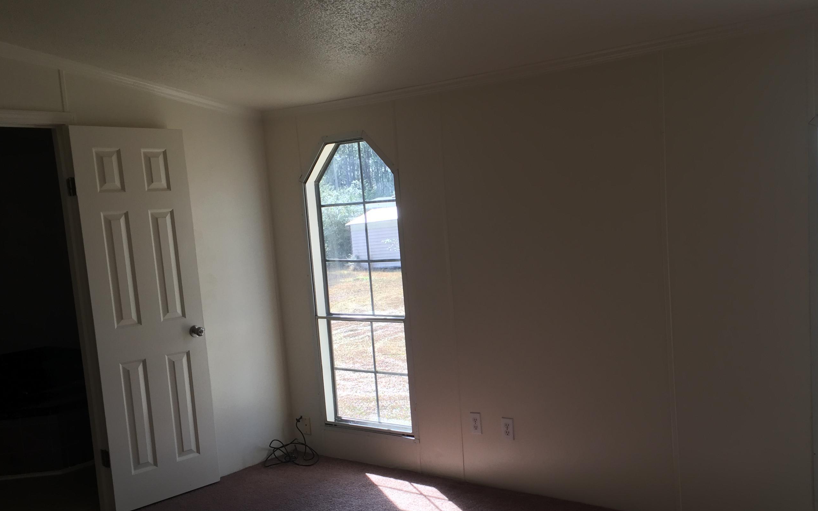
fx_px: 803
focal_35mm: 36
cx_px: 461
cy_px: 327
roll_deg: +2.1
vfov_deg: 35.1
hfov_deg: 53.9
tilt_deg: -7.5
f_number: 2.2
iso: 32
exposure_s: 1/120
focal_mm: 4.15
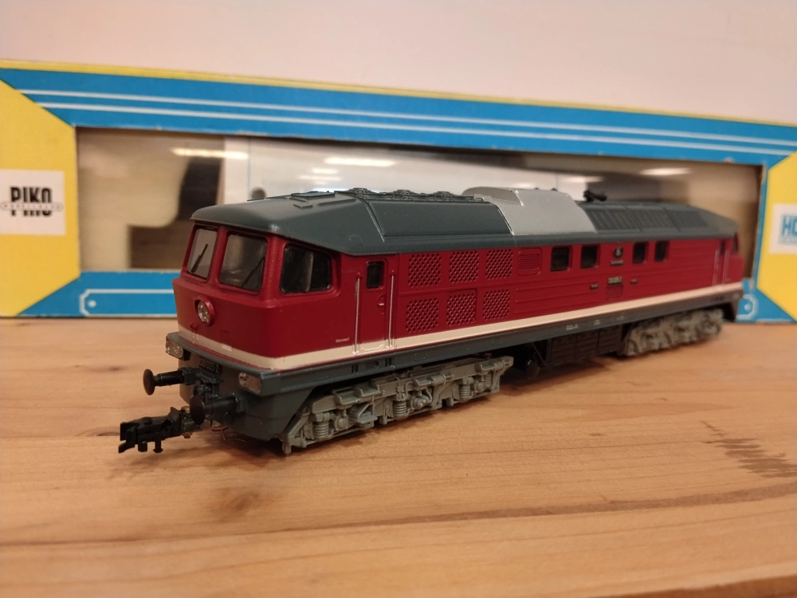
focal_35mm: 29
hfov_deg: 61.7
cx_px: 398
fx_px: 668
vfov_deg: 48.2
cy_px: 299
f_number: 1.8
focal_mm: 4.22
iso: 320
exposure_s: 1/25
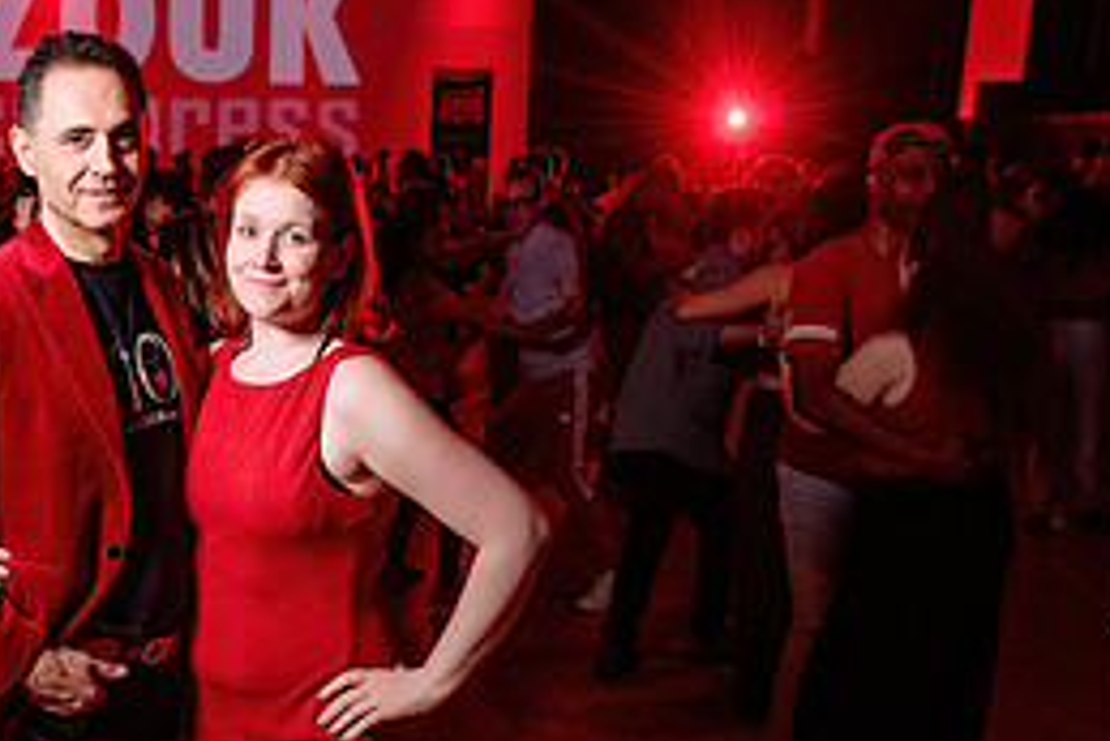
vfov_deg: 24.3
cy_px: 576
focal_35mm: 55
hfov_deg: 34.8
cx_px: 184
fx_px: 1697
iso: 1000
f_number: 3.5
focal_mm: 24
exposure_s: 1/40
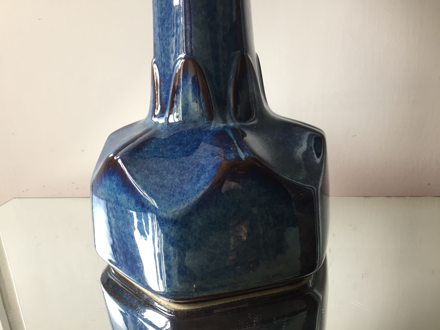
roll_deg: +2.5
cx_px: 220
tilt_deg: -17.0
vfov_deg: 48.2
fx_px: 369
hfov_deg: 61.7
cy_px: 165
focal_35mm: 29
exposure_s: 1/33
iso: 40
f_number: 2.2
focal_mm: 4.15
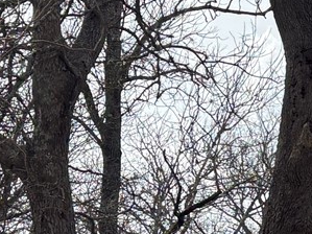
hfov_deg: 10.2
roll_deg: +1.7
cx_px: 625
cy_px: 338
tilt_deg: +9.8
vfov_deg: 8.2
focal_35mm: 178
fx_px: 1604
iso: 50
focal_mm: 5.96
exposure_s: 1/4329
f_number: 1.6
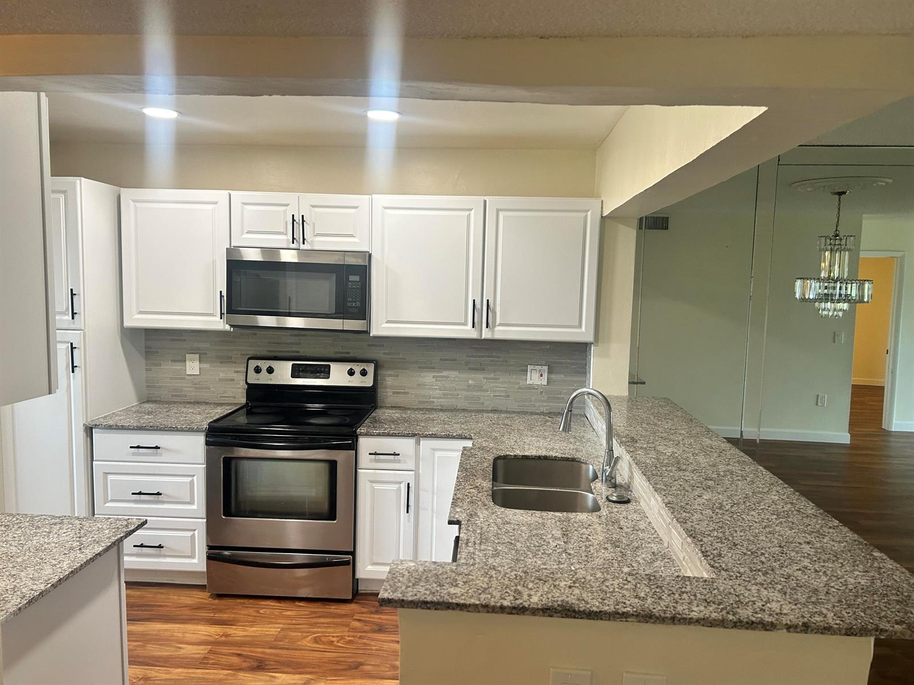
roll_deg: -0.9
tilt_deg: -5.9
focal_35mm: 26
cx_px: 457
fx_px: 687
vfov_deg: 53.1
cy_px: 342
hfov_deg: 67.3
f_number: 1.5
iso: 125
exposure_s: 1/120
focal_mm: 5.7
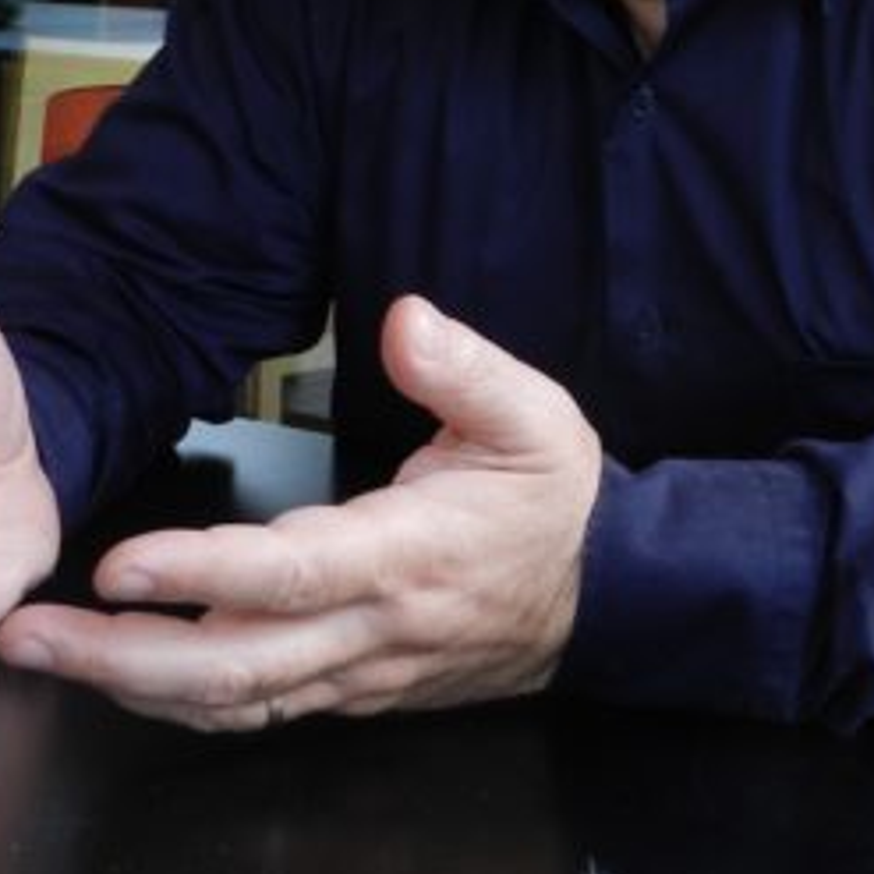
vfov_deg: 19.4
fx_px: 2514
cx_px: 573
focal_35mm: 88
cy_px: 106
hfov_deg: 19.7
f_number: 3.7
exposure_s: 1/50
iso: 160
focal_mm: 5.6
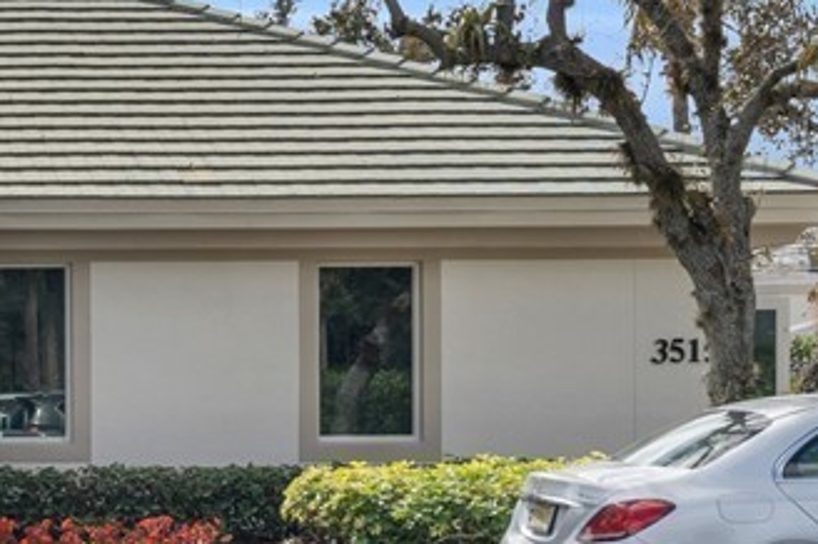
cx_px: -324
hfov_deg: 16.4
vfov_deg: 11.8
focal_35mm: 116
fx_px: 2633
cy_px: 418
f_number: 9
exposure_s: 1/500
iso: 200
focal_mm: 35
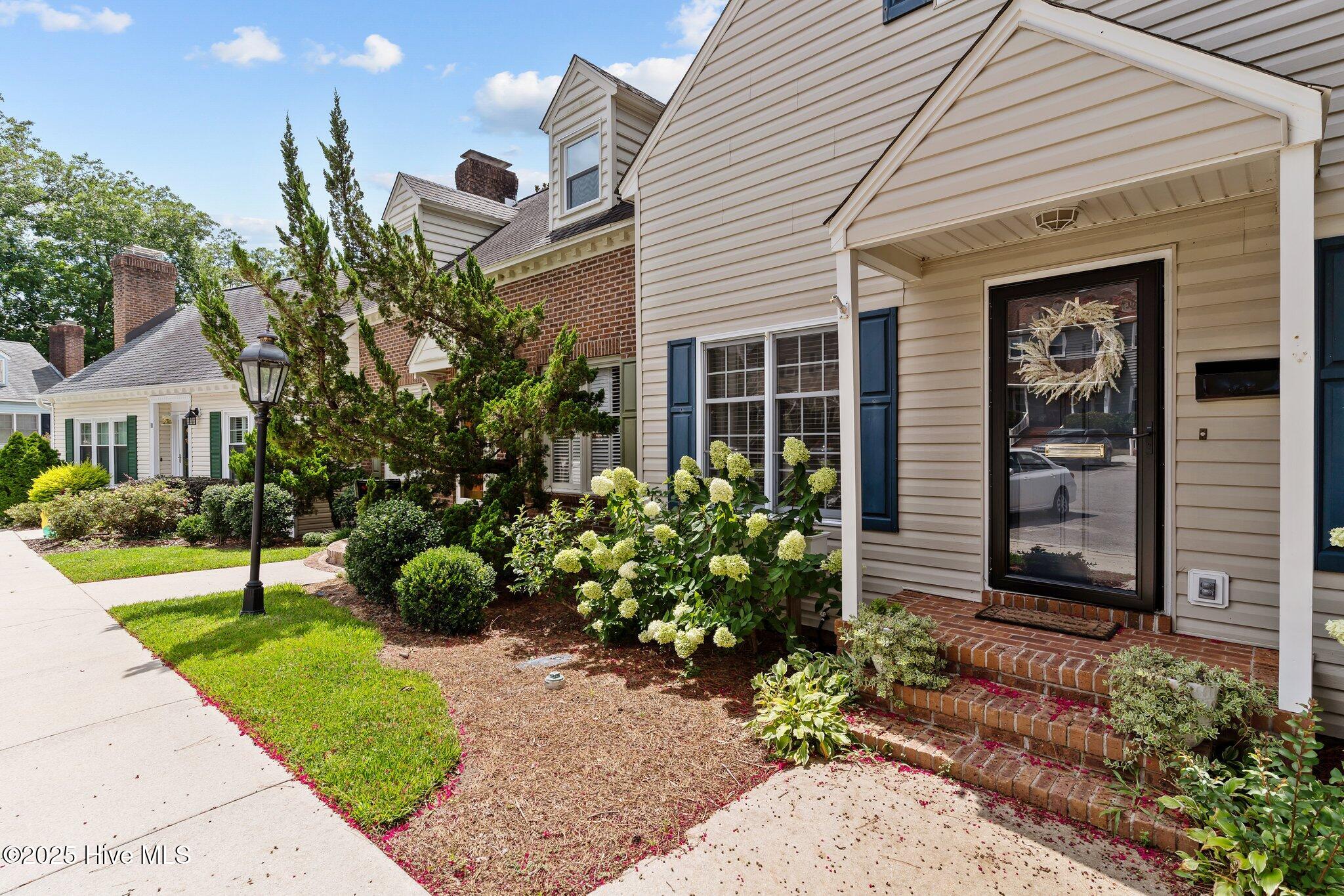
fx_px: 635
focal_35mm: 17
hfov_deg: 93.3
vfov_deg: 70.4
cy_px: 448
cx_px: 672
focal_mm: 17
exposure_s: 1/640
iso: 160
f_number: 6.3
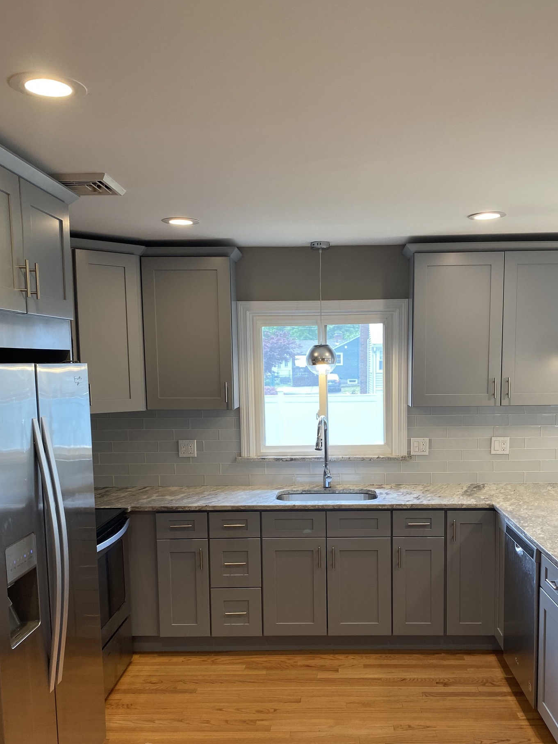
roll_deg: +0.1
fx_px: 709
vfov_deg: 54.8
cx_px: 312
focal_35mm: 33
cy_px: 456
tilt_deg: -4.7
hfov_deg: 42.9
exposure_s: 1/60
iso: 64
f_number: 1.8
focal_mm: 4.25
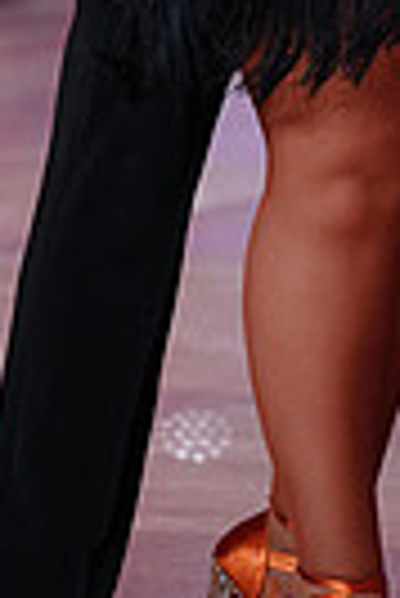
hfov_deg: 1.9
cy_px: -414
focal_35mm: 717
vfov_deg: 2.9
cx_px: 321
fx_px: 11918
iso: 2000
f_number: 2.8
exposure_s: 1/320
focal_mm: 165
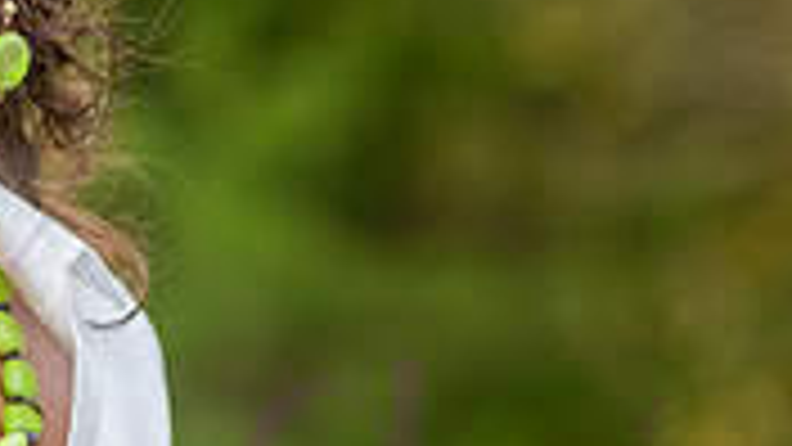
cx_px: -238
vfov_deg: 3.1
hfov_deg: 5.6
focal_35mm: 386
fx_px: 8106
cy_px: 115
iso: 1000
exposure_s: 1/800
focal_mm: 112
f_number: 4.5
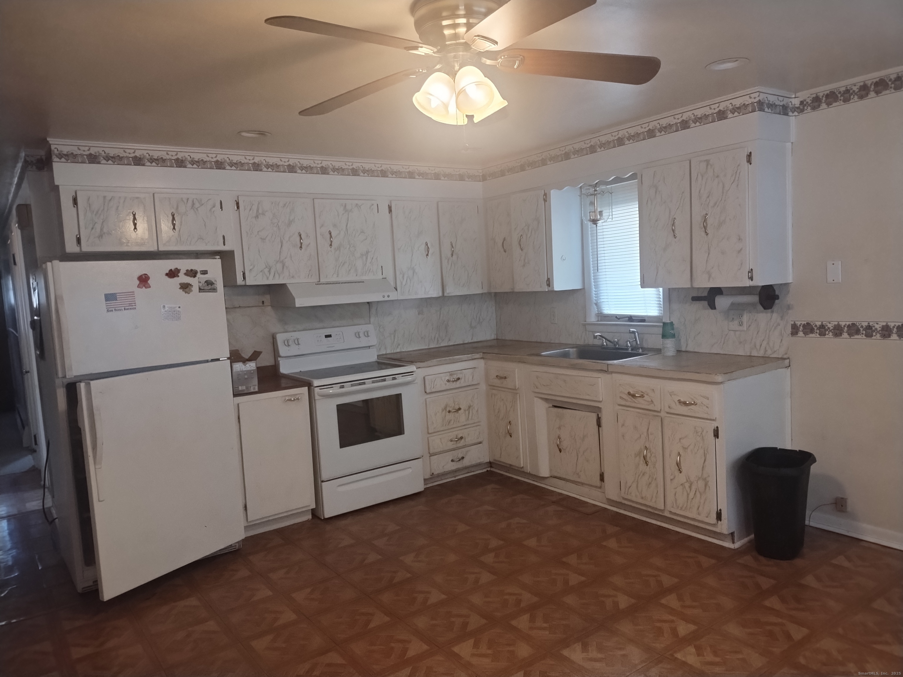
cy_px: 338
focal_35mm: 25
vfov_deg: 54.9
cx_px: 452
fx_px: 652
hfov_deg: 69.4
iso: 173
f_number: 1.7
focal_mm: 4.71
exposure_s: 1/40
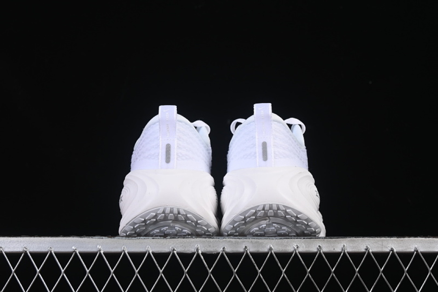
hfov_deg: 27.0
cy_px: 146
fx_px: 912
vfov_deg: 18.2
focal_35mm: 75
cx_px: 219
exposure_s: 1/80
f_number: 8
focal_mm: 50
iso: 160
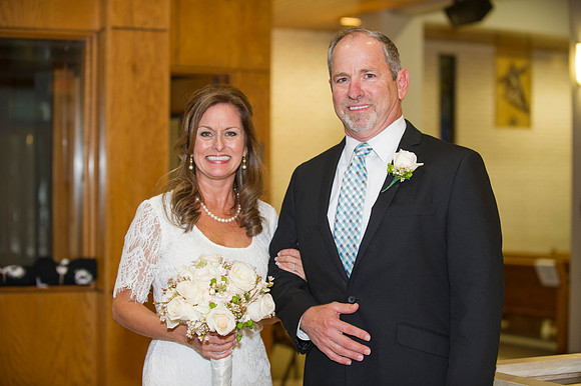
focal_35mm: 70
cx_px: 290
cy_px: 193
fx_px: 1129
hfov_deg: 28.9
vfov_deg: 19.4
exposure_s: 1/100
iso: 1600
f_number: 2.8
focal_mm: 70
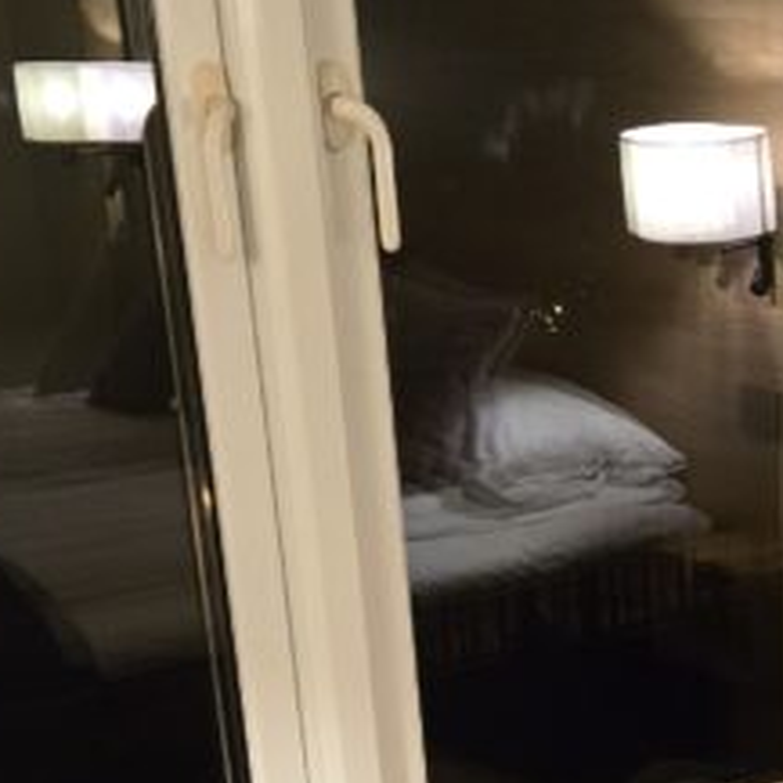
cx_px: 927
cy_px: 1202
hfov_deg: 17.3
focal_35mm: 96
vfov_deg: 16.4
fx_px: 2457
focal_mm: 6.3
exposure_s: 1/100
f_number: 1.7
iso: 1600
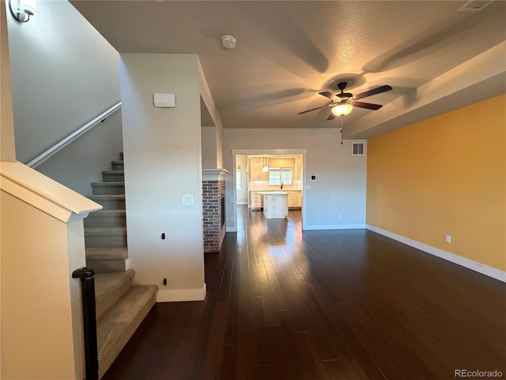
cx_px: 253
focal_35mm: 14
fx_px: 205
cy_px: 190
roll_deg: +0.7
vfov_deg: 85.7
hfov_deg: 102.1
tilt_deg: -2.5
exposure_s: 1/60
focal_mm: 2.22
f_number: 2.2
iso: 500
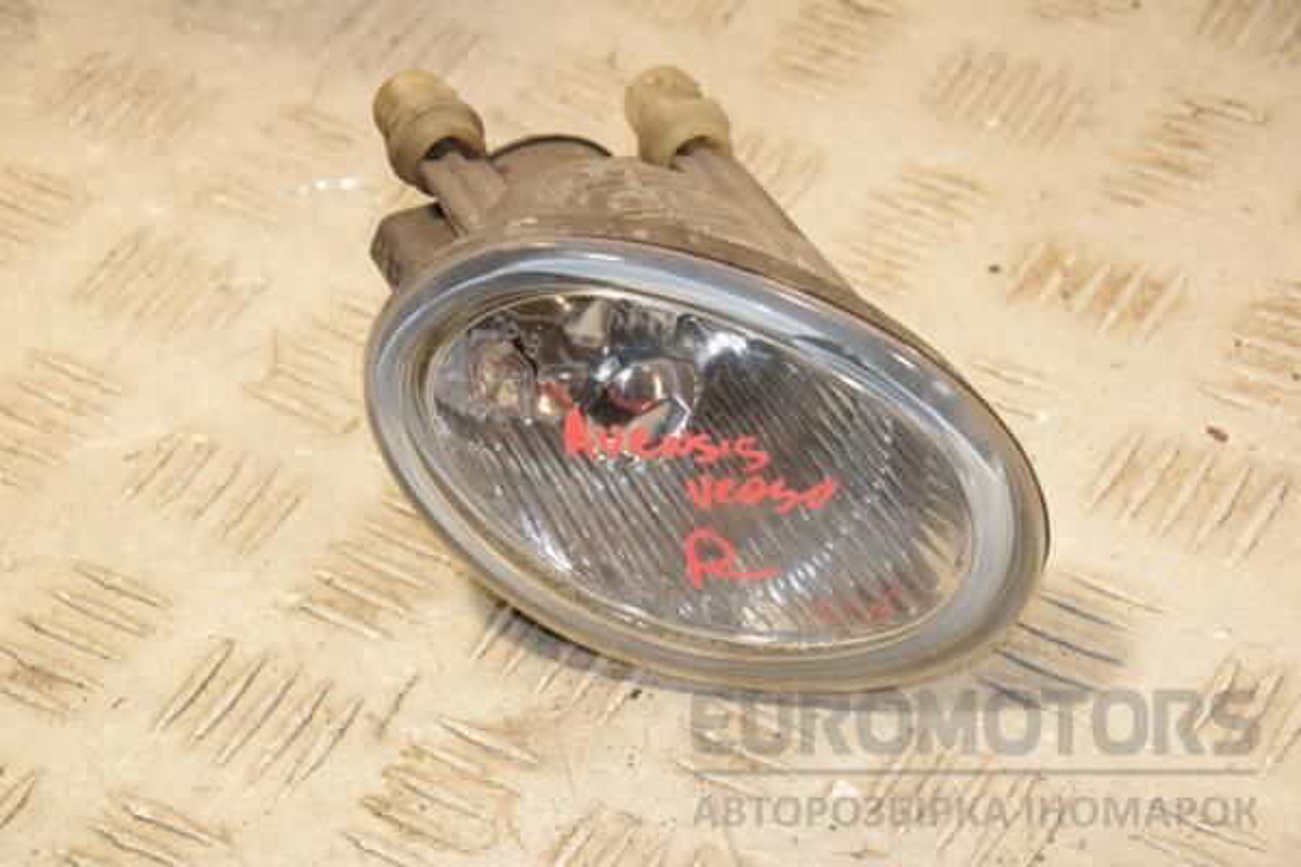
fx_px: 4065
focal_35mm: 112
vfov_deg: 12.2
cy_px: 434
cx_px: 650
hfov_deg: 18.2
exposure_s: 1/200
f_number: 7.1
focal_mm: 75
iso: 800
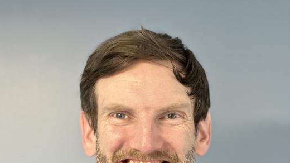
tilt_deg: +2.2
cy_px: 187
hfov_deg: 19.0
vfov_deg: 10.6
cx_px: 144
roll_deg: -0.2
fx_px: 869
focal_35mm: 113
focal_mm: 9
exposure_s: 1/20
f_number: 2.8
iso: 320
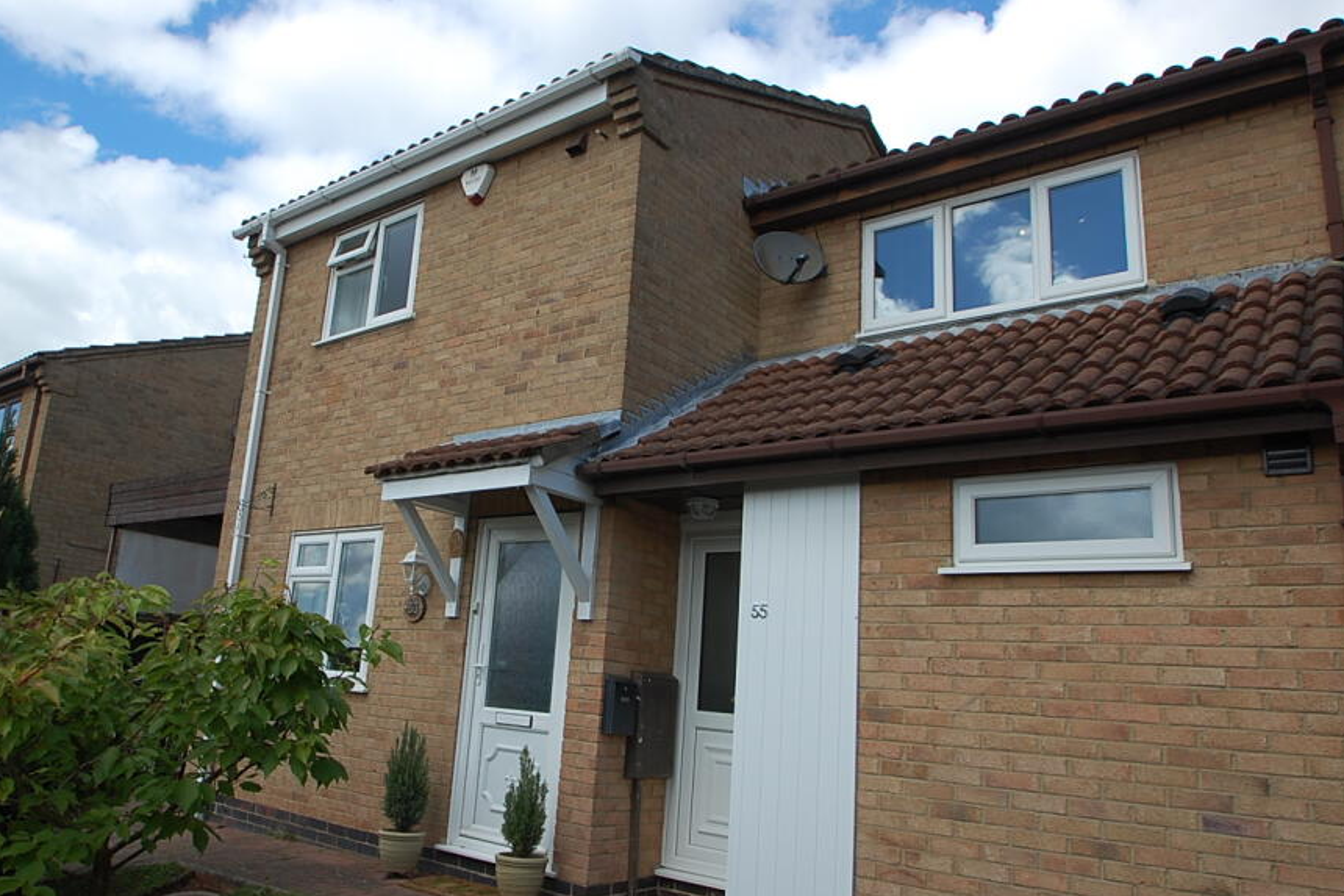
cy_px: 481
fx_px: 933
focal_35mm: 25
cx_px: 566
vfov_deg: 51.2
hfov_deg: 71.1
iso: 200
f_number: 8
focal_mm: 14
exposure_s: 1/250
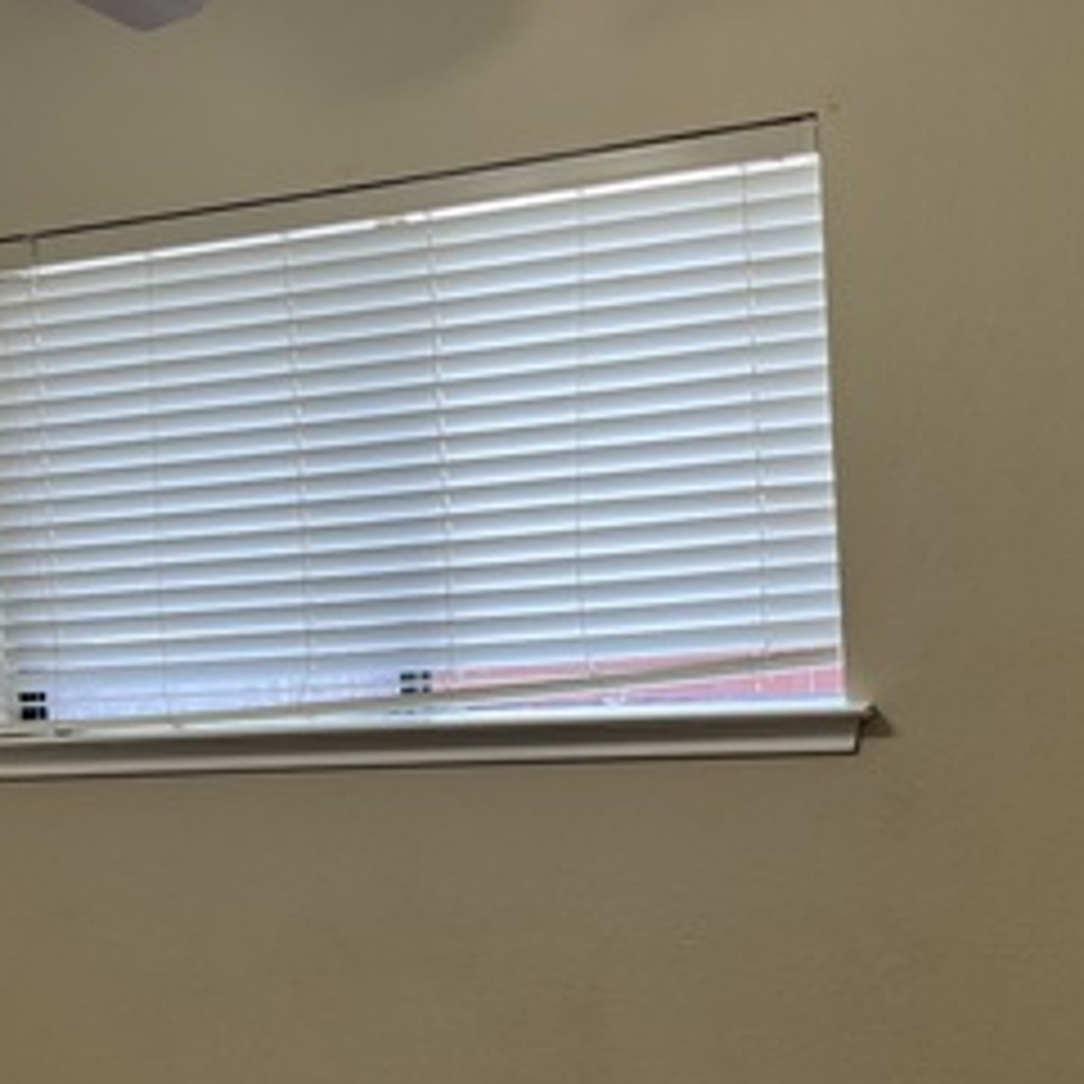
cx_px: 310
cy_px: 666
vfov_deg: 28.1
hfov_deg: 27.9
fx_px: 2161
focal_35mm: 61
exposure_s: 1/120
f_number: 1.6
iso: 80
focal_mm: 5.1
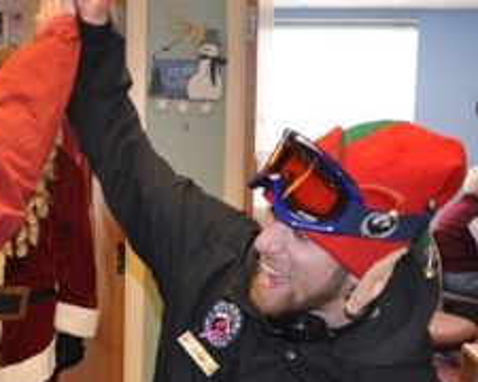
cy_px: 220
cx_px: 70
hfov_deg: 33.3
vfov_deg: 28.1
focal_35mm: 54
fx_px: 764
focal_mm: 18
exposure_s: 1/125
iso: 720
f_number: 3.5
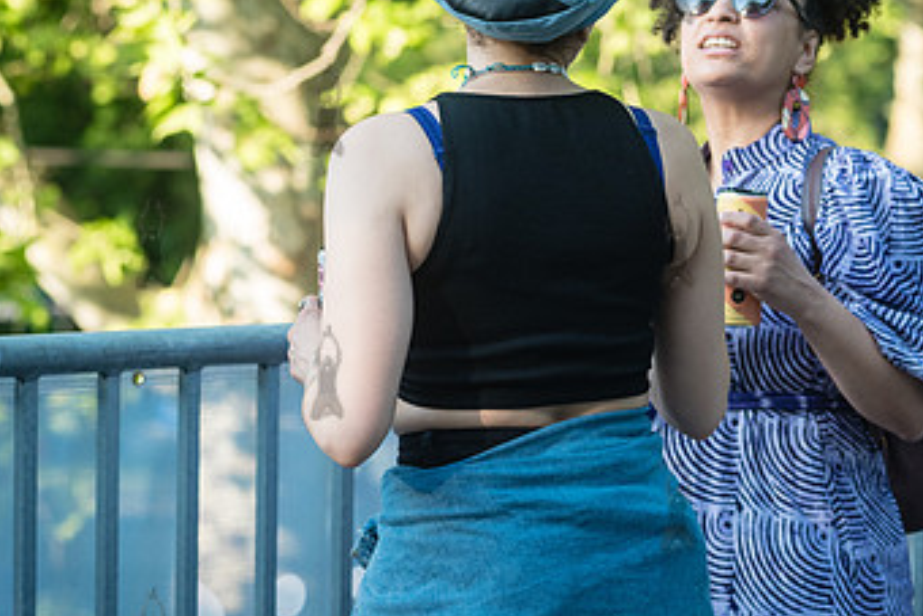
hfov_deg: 11.5
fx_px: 4591
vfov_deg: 7.7
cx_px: 676
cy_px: 240
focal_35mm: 179
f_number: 5
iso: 800
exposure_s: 1/500
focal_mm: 105
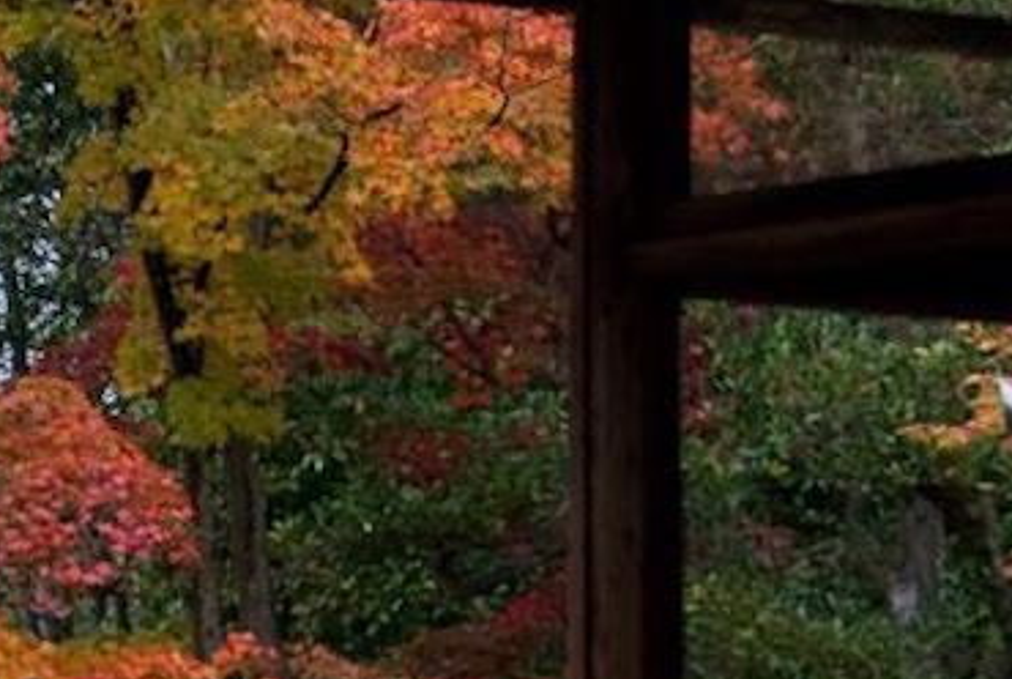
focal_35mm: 280
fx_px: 7884
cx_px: -36
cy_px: 902
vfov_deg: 4.9
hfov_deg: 7.3
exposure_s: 1/100
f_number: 4.5
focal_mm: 36
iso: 160
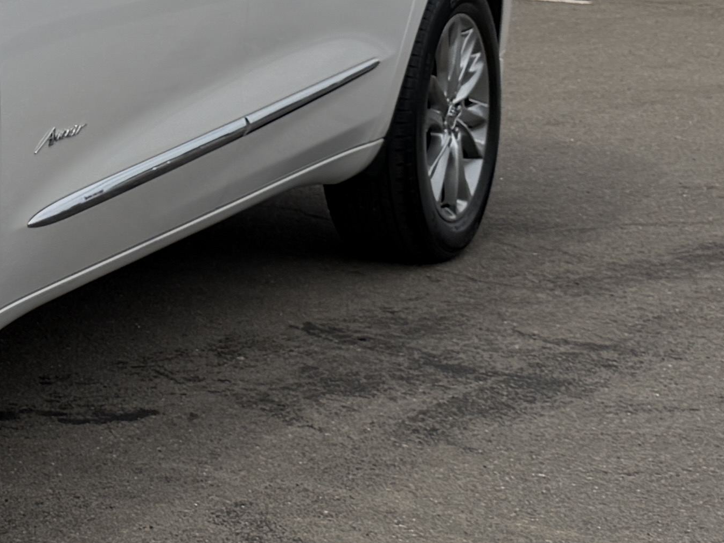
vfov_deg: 14.3
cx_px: -359
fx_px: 2133
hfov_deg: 17.4
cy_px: -11
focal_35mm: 102
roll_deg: +2.1
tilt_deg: -4.5
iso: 80
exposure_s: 1/5319
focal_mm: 6.76
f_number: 1.78
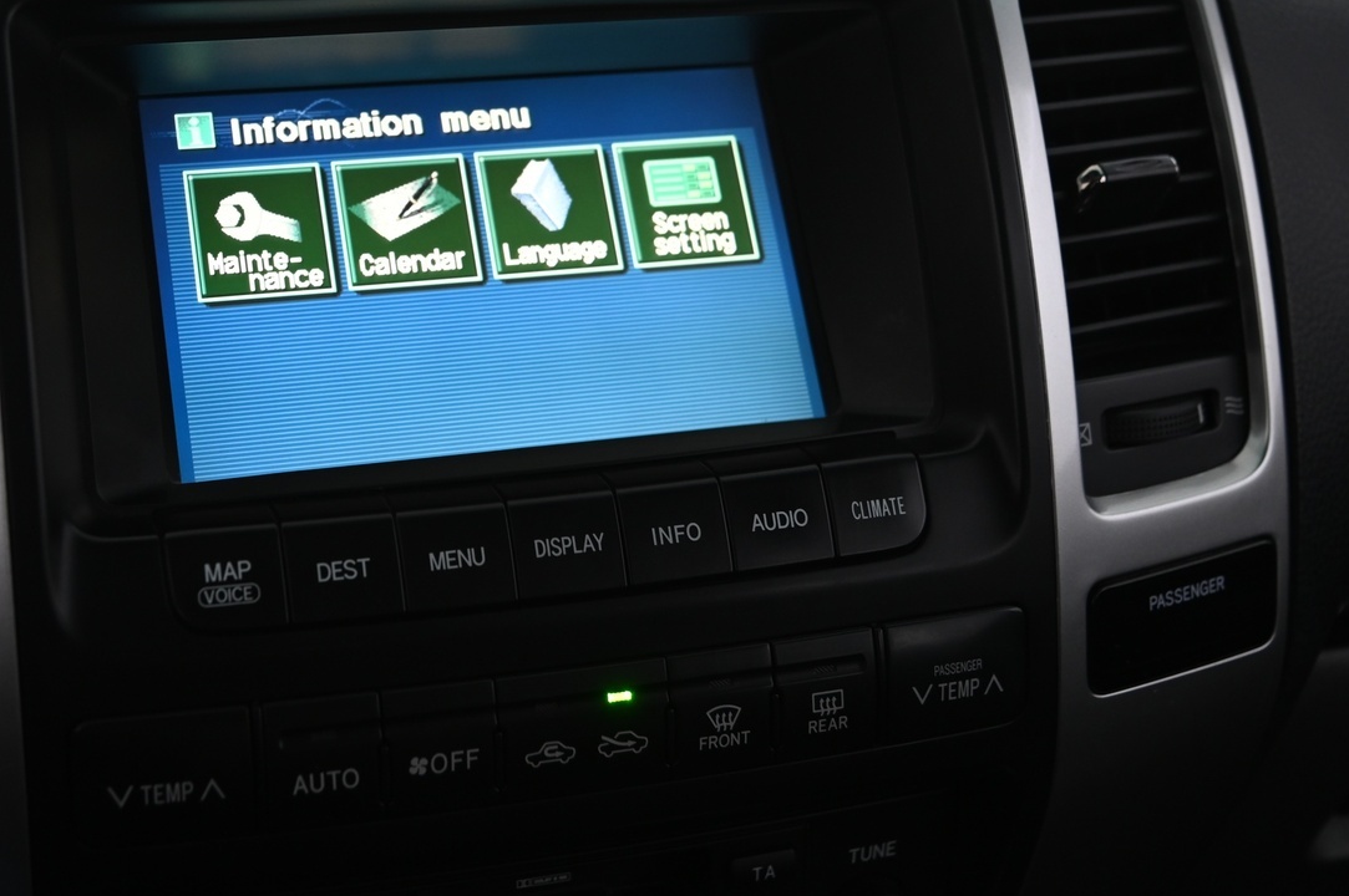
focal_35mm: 57
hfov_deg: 34.7
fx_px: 2134
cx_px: 433
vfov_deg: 23.6
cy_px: 271
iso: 1000
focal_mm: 38
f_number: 4
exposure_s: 1/25
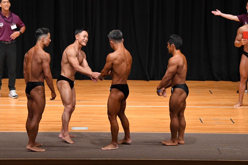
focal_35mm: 202
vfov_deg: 6.8
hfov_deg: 10.2
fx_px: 1391
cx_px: 124
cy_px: 82
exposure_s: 1/400
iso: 4000
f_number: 5.6
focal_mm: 135
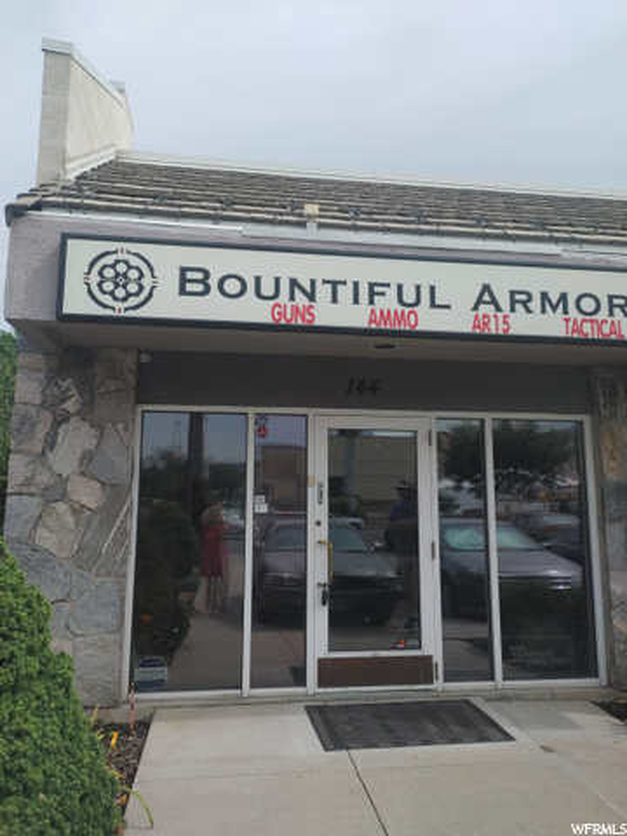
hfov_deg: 53.1
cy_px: 418
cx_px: 314
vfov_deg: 67.3
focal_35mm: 26
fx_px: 628
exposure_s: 1/3030
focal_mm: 5.58
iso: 50
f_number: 1.8
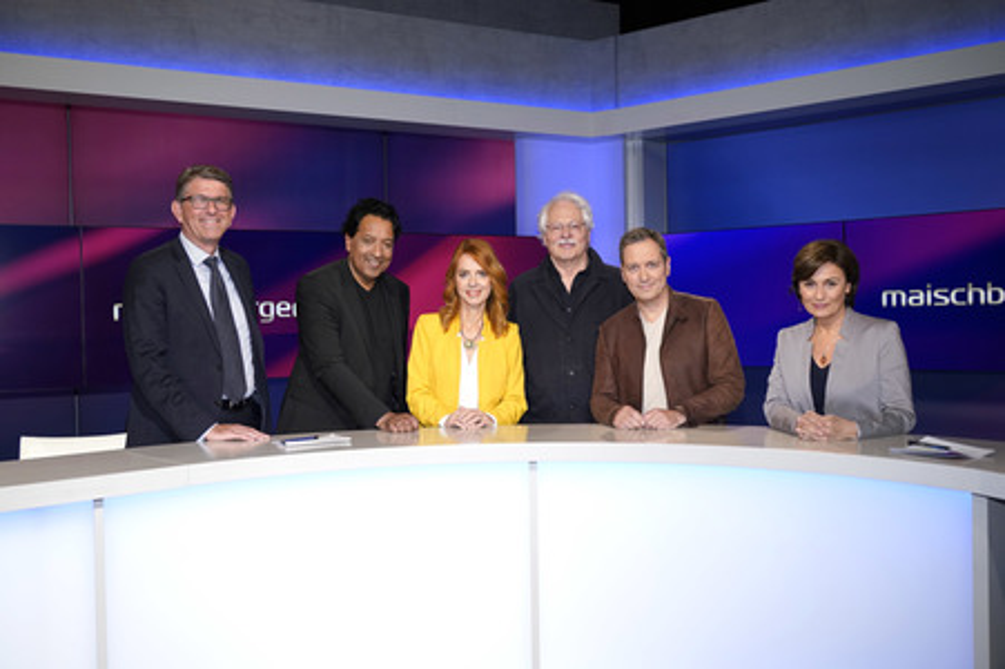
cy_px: 334
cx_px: 502
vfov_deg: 37.8
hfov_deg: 54.5
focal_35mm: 35
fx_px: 976
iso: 1600
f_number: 5
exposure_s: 1/160
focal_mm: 35
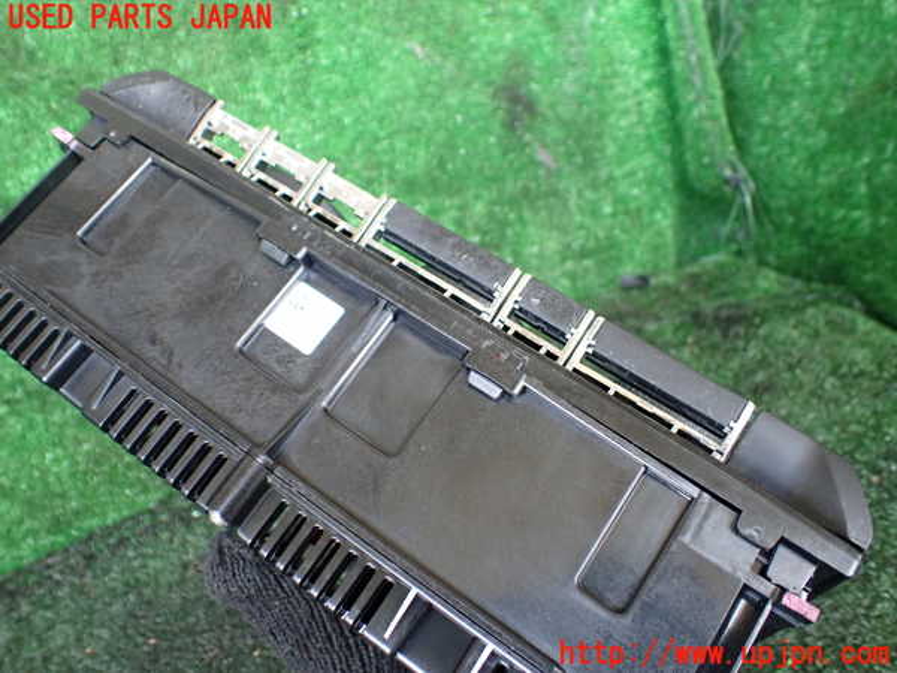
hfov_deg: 60.0
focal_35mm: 30
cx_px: 448
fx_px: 777
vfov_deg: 46.8
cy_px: 336
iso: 640
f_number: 2.3
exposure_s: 1/125
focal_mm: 5.4
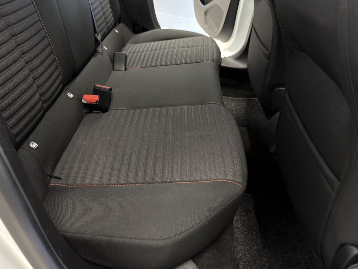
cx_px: 158
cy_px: 142
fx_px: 279
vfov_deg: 51.4
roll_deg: -11.4
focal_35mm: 27
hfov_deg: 65.1
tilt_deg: -35.5
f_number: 1.78
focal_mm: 6.76
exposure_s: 1/20
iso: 800
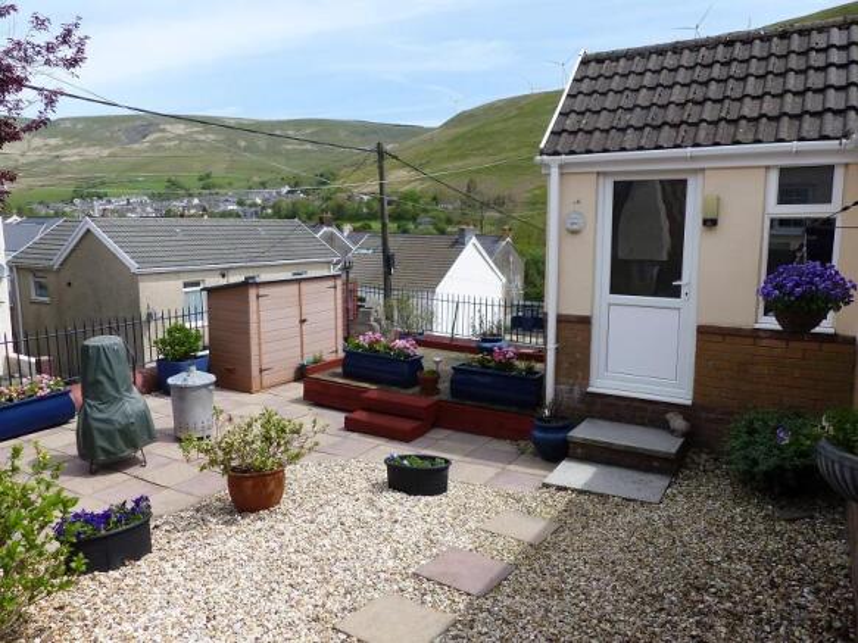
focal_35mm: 25
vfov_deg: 54.9
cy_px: 322
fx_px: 620
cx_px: 429
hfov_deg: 69.4
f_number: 4
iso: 100
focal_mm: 4.5
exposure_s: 1/800
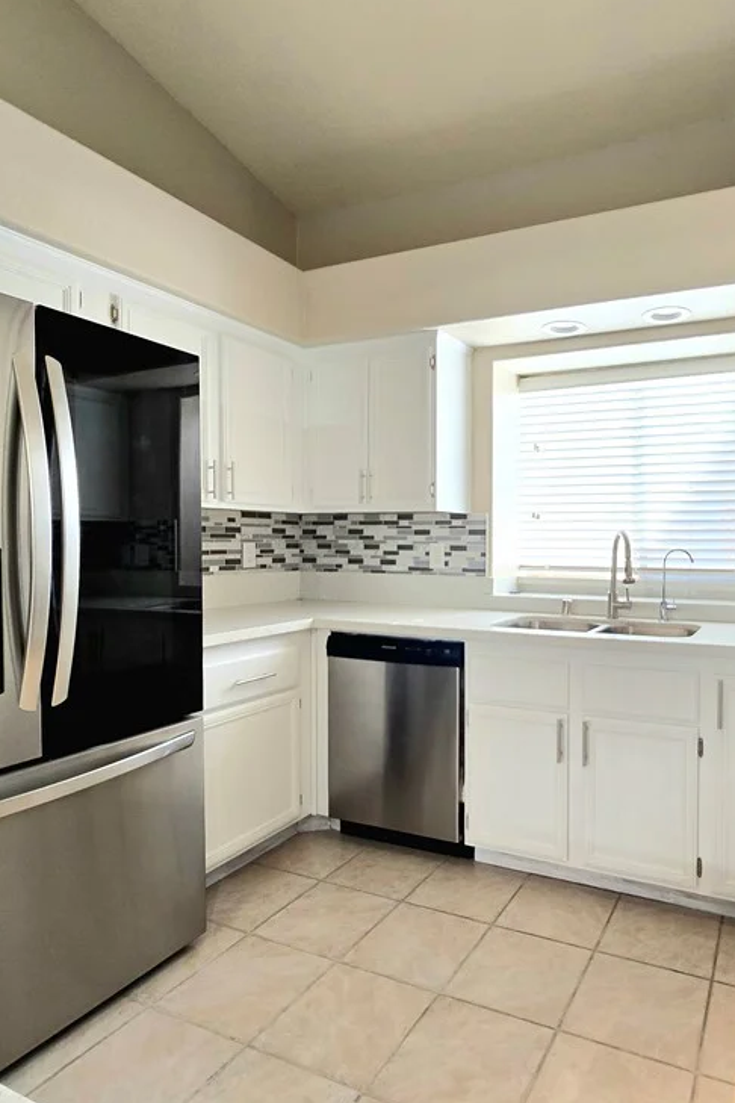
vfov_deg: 86.9
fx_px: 582
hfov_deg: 62.1
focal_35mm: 19
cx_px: 520
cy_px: 552
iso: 125
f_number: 2.2
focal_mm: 2.2
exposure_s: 1/60.2
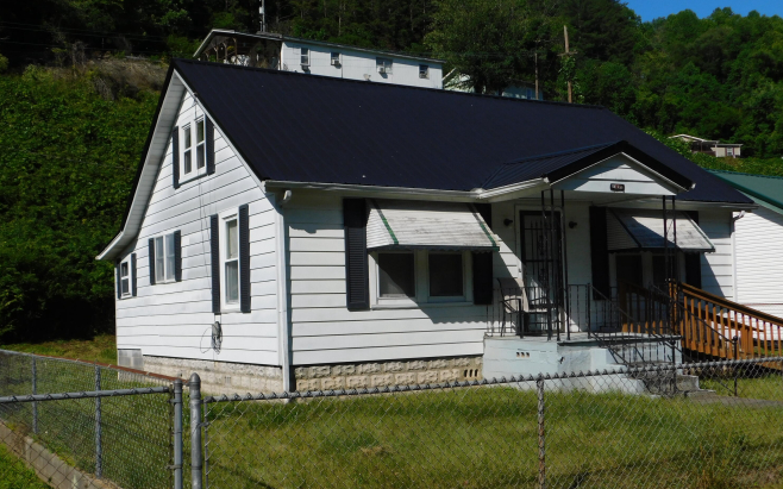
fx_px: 917
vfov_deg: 29.8
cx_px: 392
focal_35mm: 43
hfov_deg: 46.2
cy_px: 283
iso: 125
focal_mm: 7.1
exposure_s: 1/640
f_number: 7.2
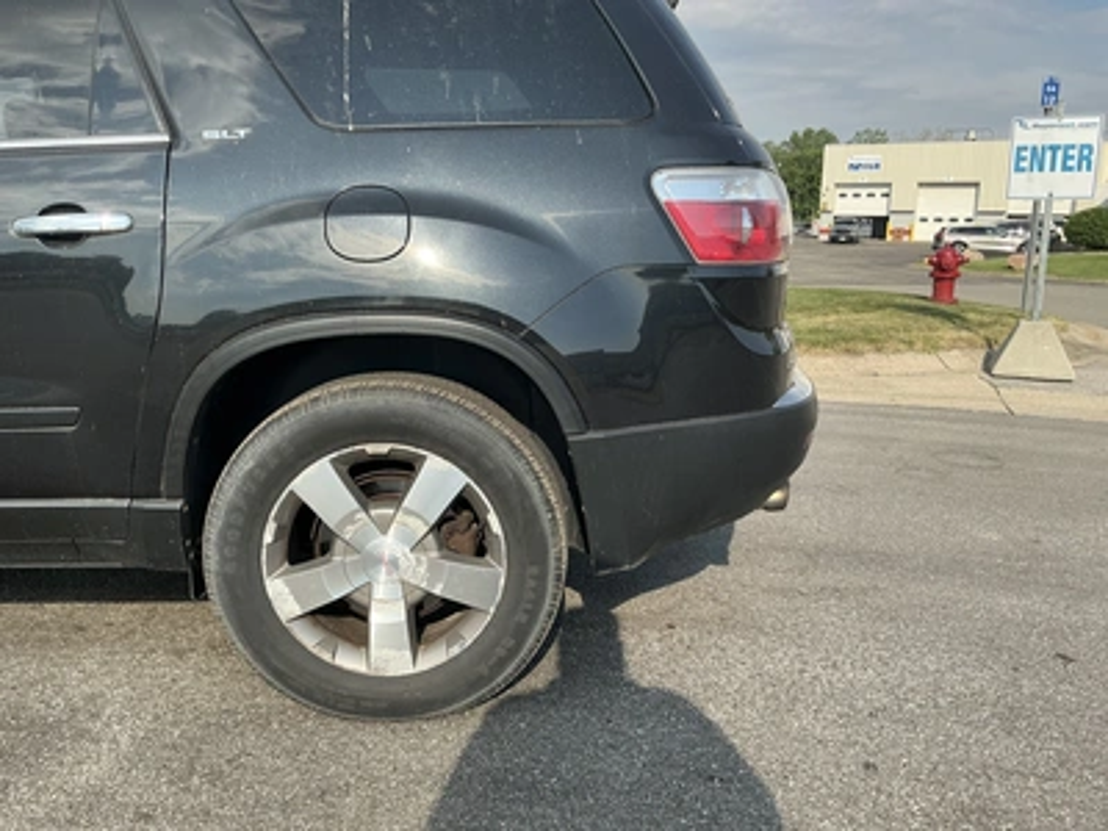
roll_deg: -0.5
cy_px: 416
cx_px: 554
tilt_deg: -10.1
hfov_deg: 63.4
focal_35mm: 28
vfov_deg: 49.7
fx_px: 896
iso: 25
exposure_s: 1/1076
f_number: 1.8
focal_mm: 3
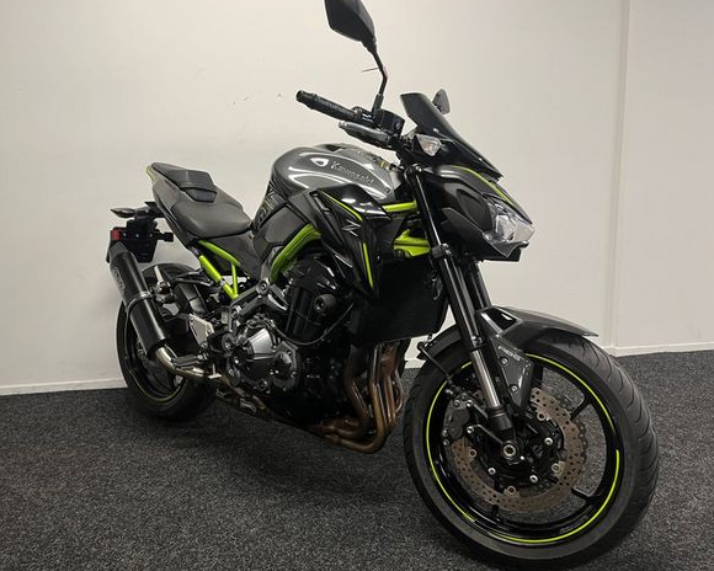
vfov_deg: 51.5
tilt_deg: -9.9
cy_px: 279
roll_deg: +2.4
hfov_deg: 62.2
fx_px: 592
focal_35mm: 28
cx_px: 334
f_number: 1.6
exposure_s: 1/50
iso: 80
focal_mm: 5.1
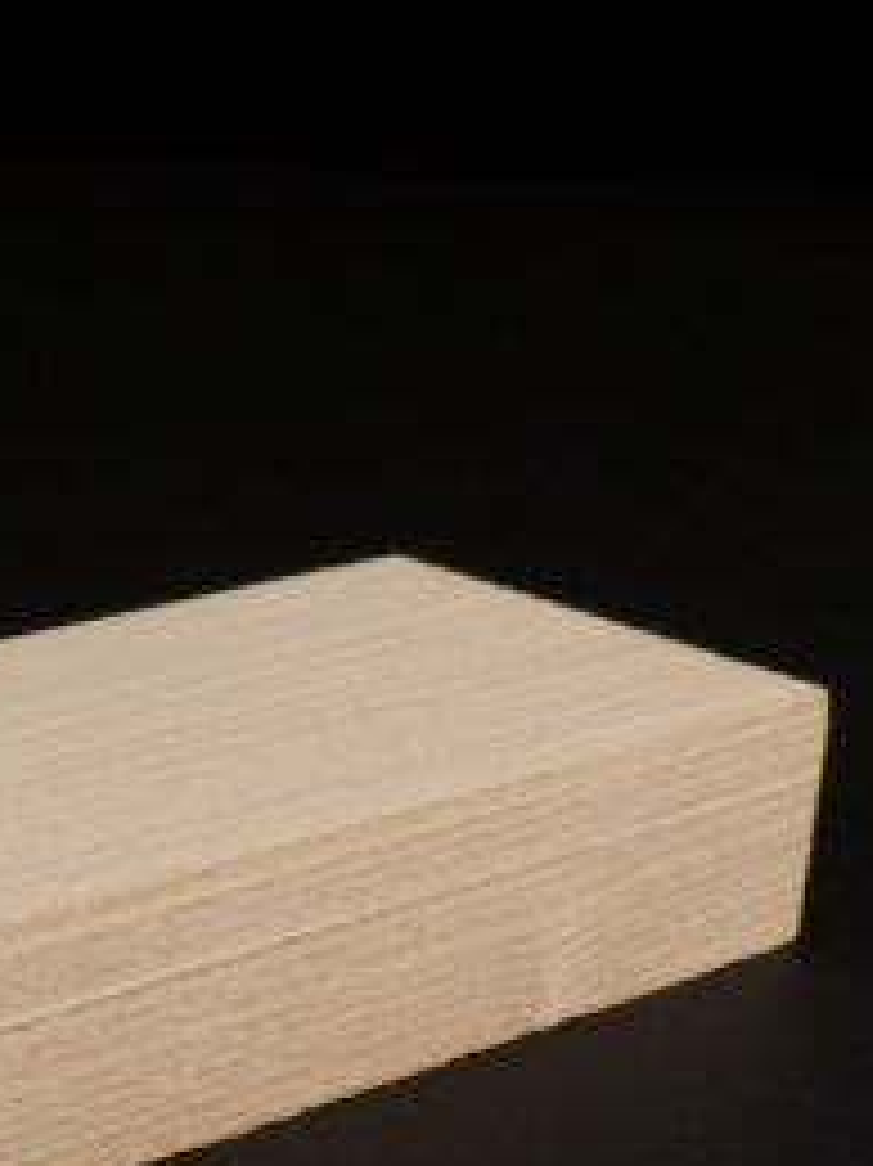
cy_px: 1004
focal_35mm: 116
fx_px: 3904
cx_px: -284
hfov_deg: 12.3
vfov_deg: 16.8
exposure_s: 1/40
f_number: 3.5
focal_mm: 9.1
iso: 200
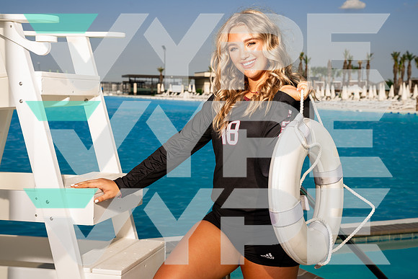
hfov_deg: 35.0
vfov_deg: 23.8
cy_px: 140
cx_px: 209
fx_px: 662
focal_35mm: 57
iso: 100
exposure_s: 1/320
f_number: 8
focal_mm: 57
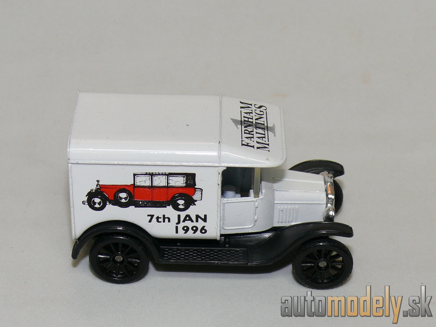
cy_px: 164
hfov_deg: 19.3
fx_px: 1285
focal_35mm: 102
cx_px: 218
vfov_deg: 14.5
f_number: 4
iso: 100
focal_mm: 13.4
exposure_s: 1/30
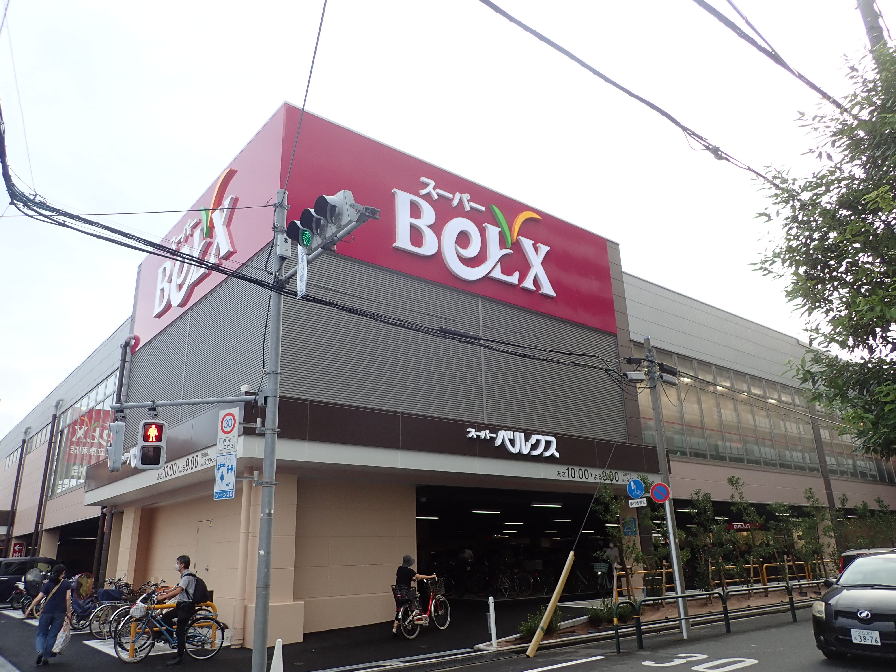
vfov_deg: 54.9
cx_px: 448
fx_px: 647
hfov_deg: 69.4
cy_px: 336
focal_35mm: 25
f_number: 2.8
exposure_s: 1/200
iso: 100
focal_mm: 4.5
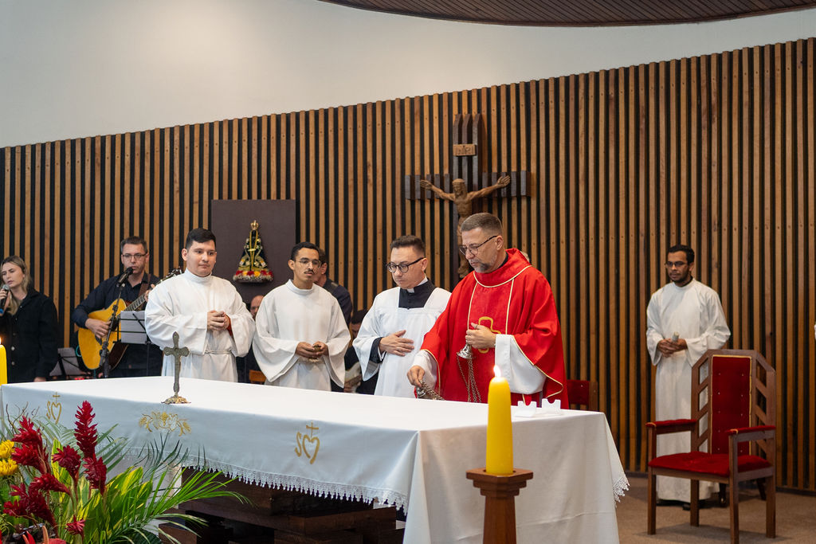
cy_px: 272
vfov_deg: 25.3
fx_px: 1212
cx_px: 414
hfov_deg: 37.2
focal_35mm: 53
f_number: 2
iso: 1000
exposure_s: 1/160
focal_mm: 35
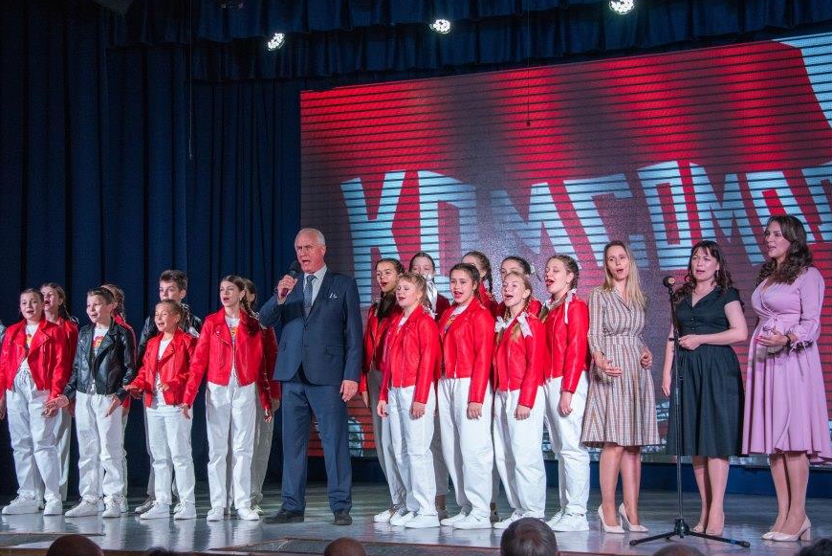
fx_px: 1688
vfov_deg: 18.7
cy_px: 261
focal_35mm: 73
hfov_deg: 27.7
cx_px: 385
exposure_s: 1/160
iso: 3200
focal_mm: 62
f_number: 6.3
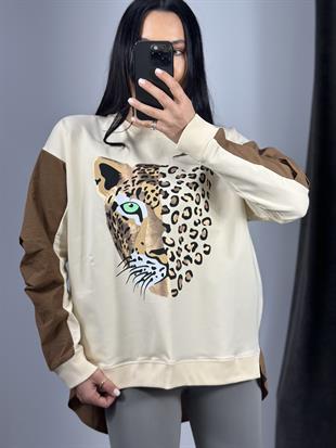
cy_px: 224
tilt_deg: -28.7
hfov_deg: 30.3
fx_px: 621
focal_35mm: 48
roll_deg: +0.4
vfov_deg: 39.6
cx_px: 168
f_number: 1.78
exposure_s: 1/131
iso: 80
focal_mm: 6.86
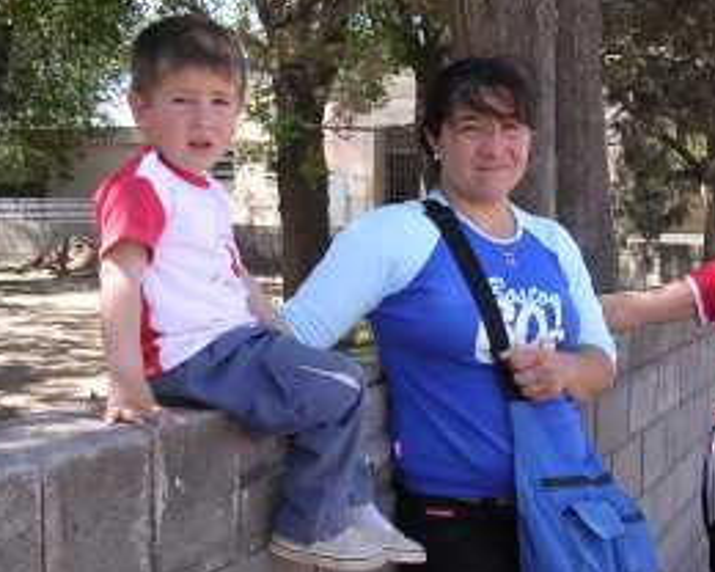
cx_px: 448
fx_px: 1206
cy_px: 294
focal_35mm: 57
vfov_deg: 26.7
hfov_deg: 32.9
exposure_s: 1/255
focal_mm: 5.8
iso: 100
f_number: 2.8
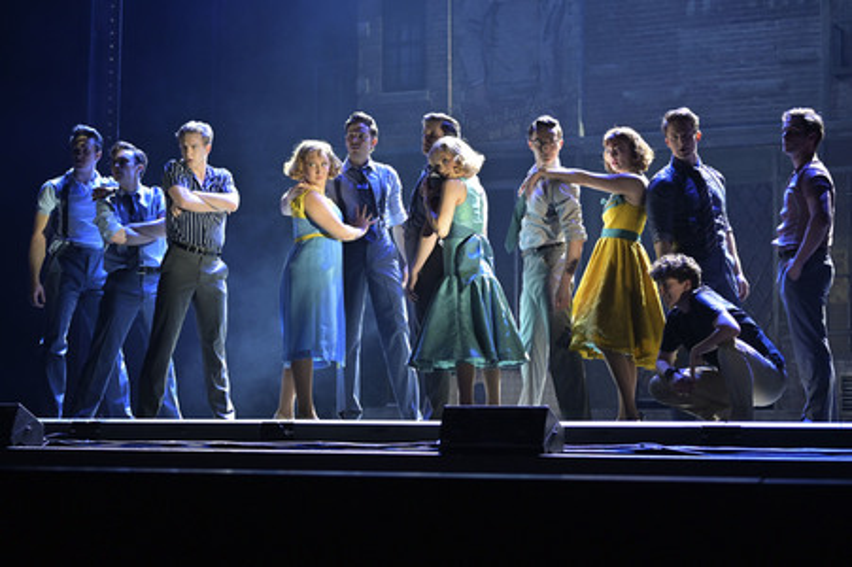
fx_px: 1655
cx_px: 426
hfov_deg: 28.9
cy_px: 284
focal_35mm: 70
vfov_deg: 19.4
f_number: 4.5
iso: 1600
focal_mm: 70
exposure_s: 1/125
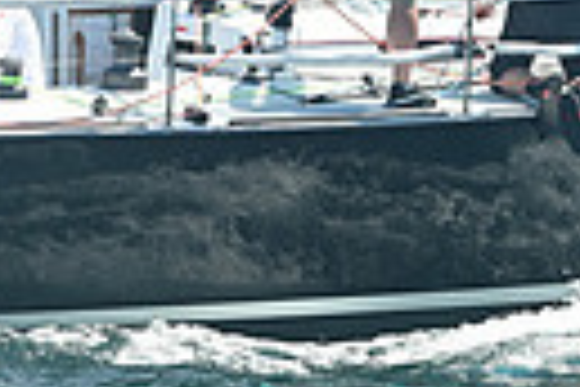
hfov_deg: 4.8
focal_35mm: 426
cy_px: -245
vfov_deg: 3.2
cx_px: 414
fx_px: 6863
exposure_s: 1/1000
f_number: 5.6
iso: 320
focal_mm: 95
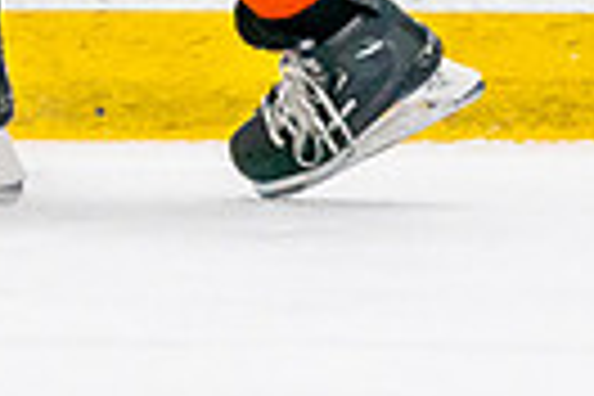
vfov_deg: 0.9
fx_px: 25919
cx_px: -128
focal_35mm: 1571
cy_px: -200
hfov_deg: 1.3
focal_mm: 200
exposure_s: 1/1250
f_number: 2.8
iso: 3200
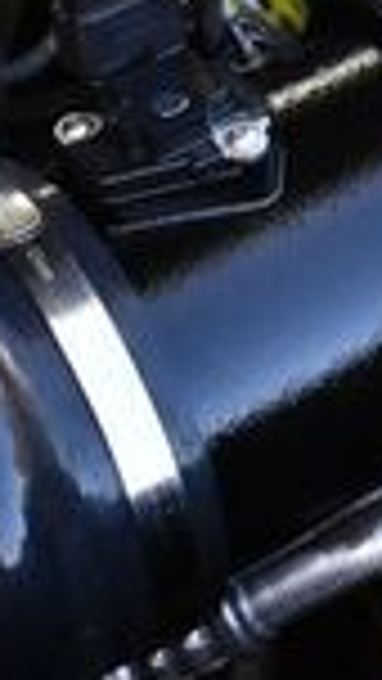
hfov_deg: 7.4
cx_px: 661
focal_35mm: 160
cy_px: -36
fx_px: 2880
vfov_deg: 13.2
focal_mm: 18
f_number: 3.5
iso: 400
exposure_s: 1/250
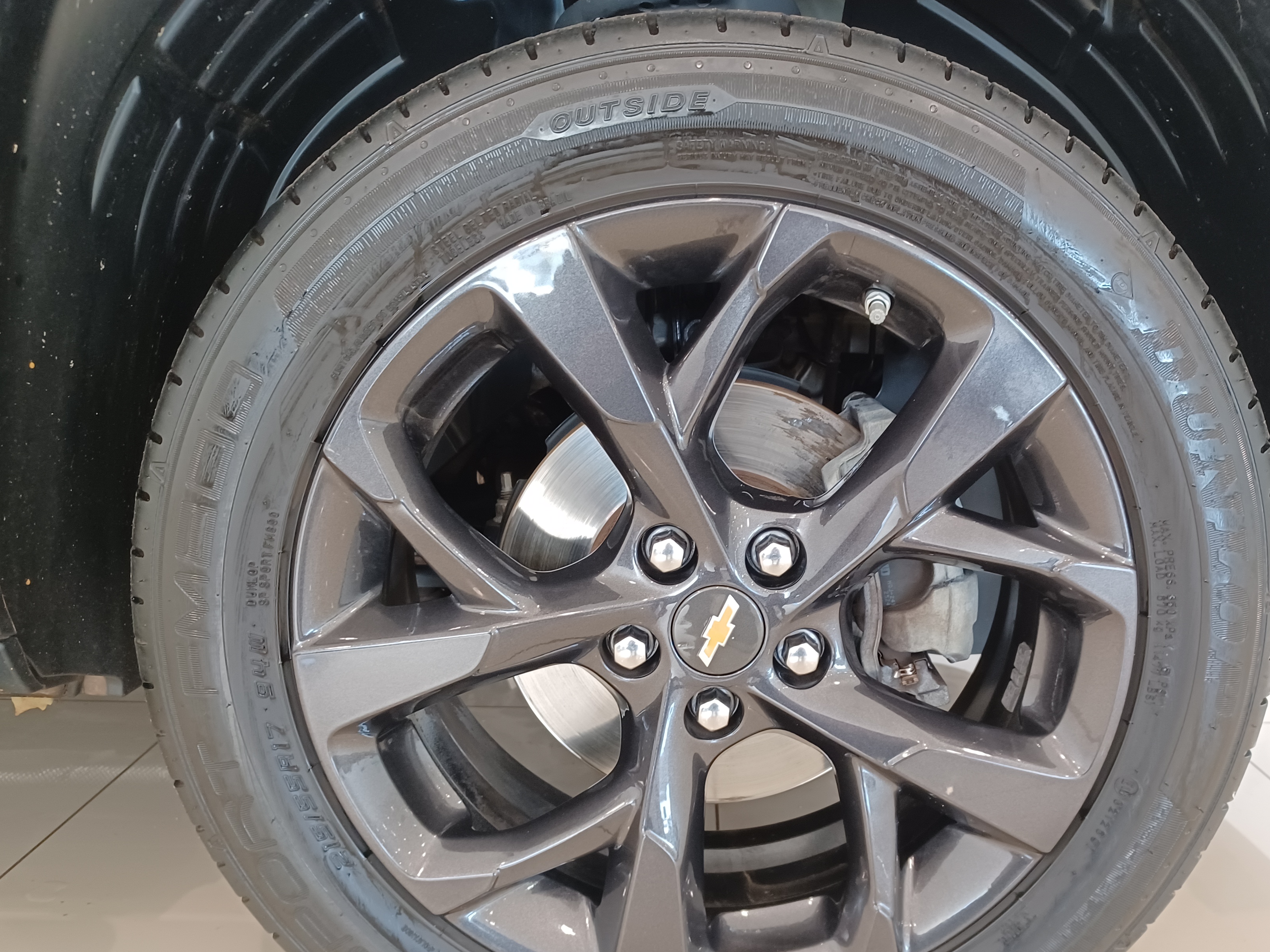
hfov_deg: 58.0
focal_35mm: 31
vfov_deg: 45.2
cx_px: 741
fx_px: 1137
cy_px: 578
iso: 320
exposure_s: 1/30
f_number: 1.8
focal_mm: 4.6
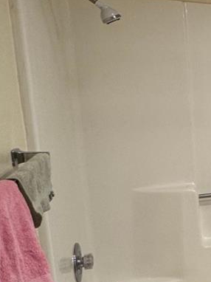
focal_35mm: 55
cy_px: 149
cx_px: 397
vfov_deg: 34.9
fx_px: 447
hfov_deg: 19.0
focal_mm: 2.22
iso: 100
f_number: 2.2
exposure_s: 1/120
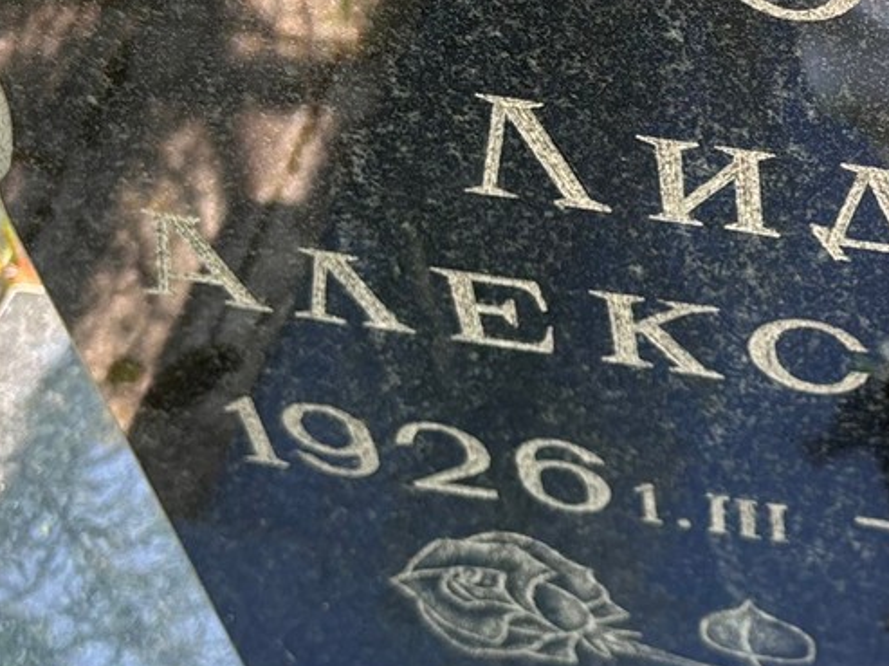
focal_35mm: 76
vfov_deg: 19.2
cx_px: 947
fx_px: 1950
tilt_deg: -46.3
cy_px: 135
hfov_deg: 24.2
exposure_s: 1/139
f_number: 1.6
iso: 64
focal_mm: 5.96
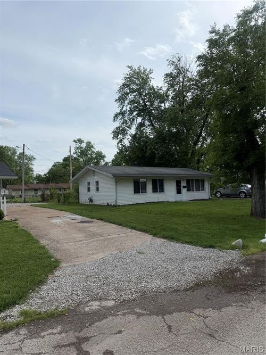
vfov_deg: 71.6
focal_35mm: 24
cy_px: 178
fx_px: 246
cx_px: 133
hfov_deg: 56.8
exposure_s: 1/5714
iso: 80
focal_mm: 6.76
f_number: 1.78
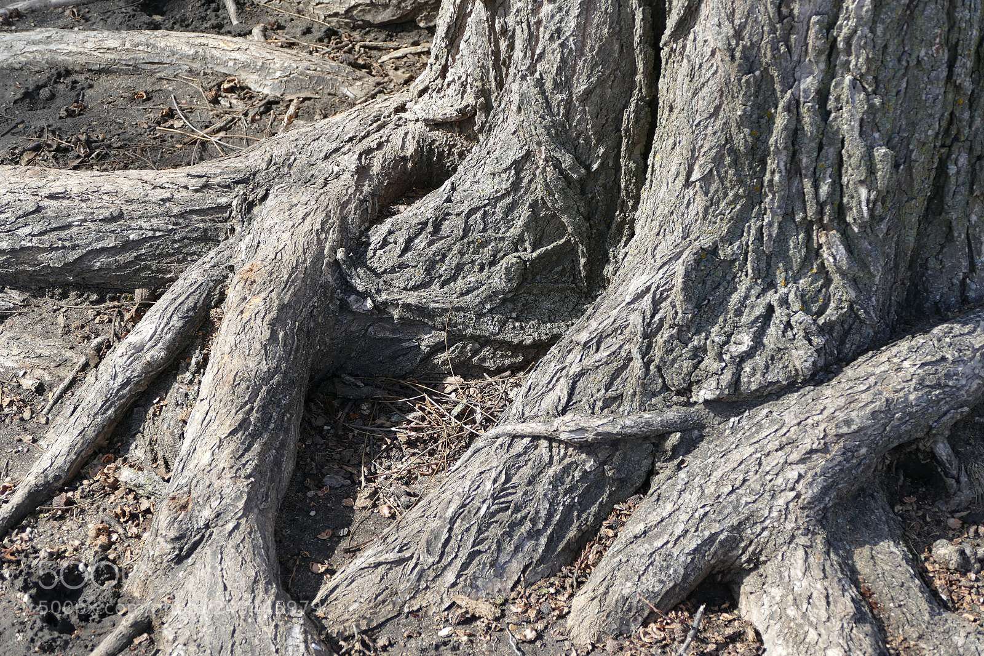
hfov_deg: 26.3
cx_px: 492
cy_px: 328
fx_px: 2104
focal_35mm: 77
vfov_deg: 17.7
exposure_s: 1/400
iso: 125
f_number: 3.7
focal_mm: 28.21
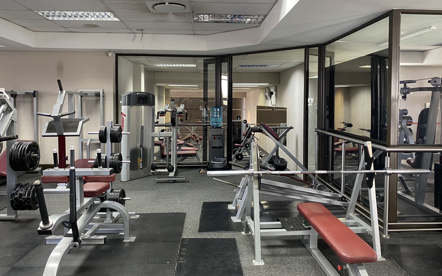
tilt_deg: -1.3
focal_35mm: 28
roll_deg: -0.8
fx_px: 337
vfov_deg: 44.3
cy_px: 113
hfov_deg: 66.5
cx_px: 218
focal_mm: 4.25
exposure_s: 1/50
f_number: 1.8
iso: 250
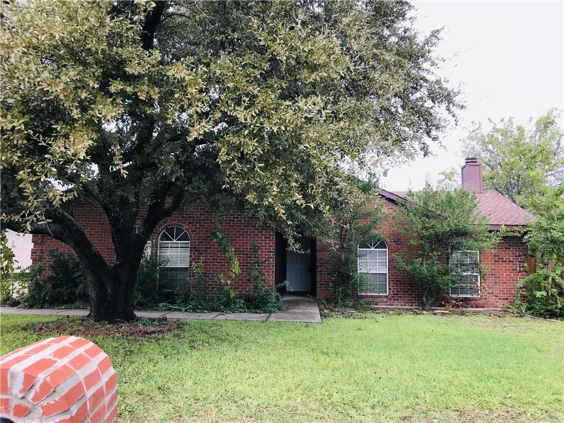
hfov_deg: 63.4
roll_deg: -1.9
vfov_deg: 49.7
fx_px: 456
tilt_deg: +6.4
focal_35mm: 28
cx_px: 282
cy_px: 212
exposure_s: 1/463
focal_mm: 3.99
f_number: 1.8
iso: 20
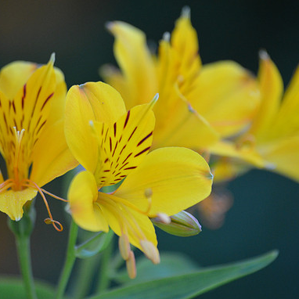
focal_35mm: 377
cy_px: 150
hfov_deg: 4.7
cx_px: 155
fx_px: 3681
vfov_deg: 4.7
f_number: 4.8
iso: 1600
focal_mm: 195
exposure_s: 1/500
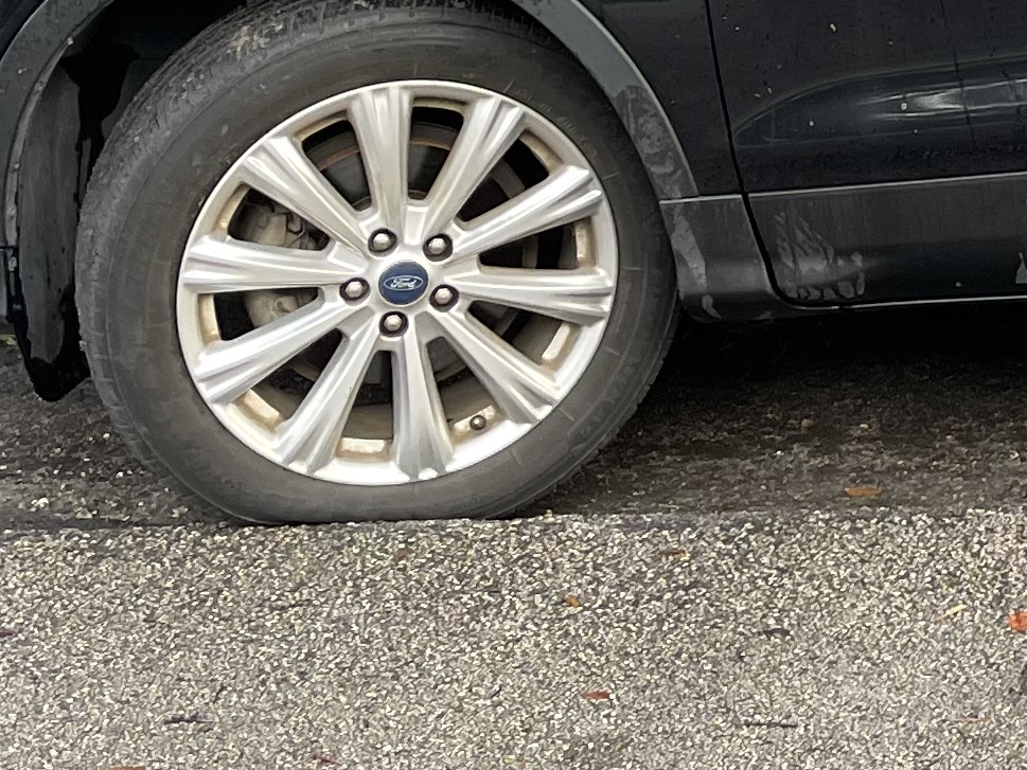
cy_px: -299
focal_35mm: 104
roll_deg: +1.0
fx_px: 3086
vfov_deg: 13.6
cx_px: 1502
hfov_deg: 17.2
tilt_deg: -9.8
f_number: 1.6
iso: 125
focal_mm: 5.1
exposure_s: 1/121
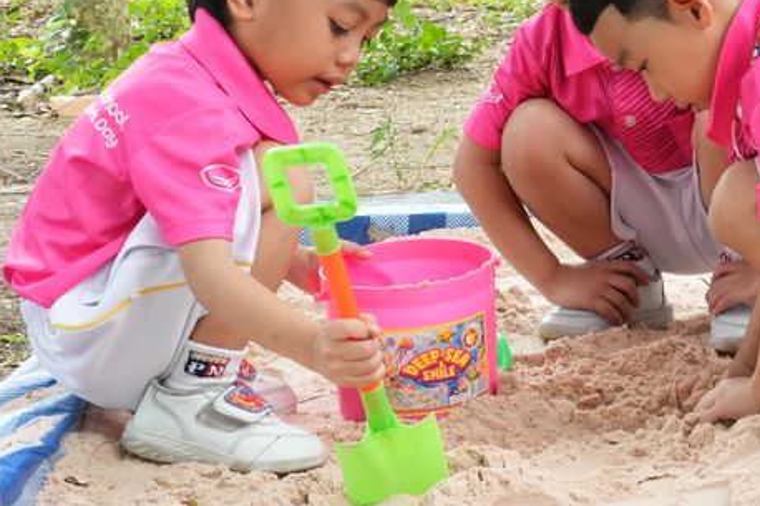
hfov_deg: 17.3
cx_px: 576
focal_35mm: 118
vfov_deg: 11.6
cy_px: 132
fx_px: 2490
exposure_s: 1/125
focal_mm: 36
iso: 2000
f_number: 9
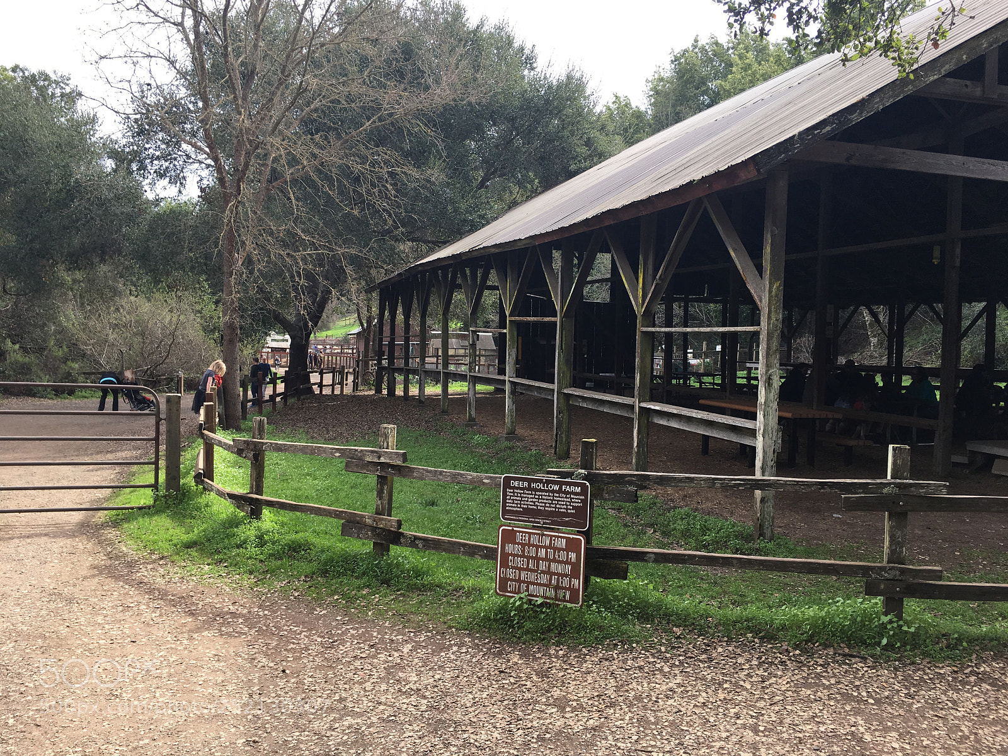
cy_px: 378
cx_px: 504
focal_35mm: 29
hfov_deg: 61.7
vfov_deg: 48.2
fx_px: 844
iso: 25
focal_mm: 4.15
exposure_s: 1/262
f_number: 2.2
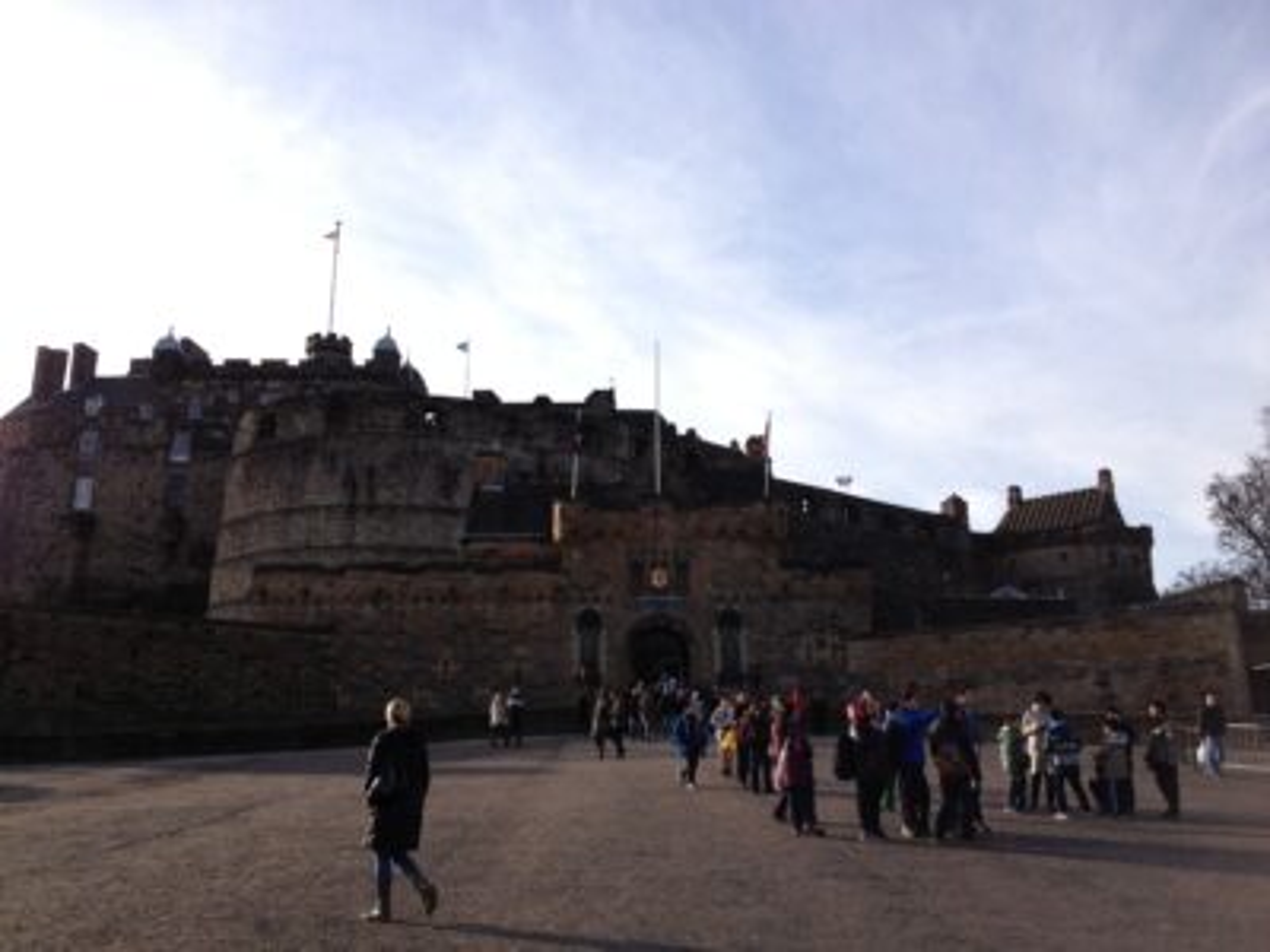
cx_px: 635
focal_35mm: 35
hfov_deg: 52.6
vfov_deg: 40.7
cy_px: 476
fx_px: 1284
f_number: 2.4
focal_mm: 4.28
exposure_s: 1/1255
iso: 50
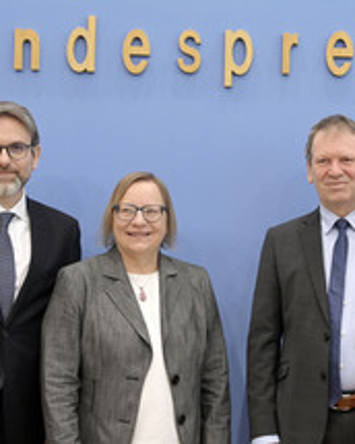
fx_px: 906
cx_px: 313
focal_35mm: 69
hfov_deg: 21.7
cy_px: 229
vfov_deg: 27.5
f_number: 5
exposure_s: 1/400
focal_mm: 35
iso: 3200
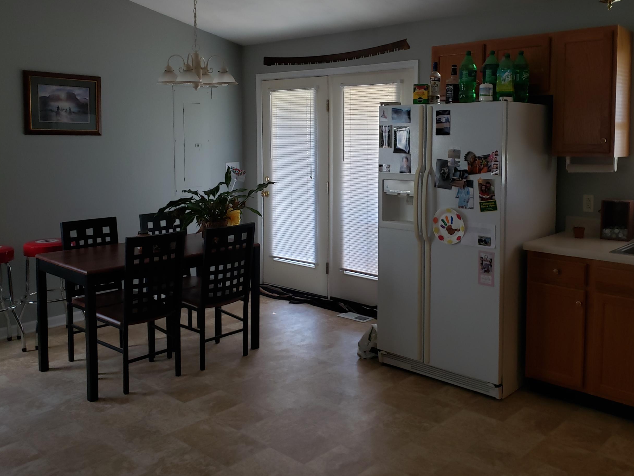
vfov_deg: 43.9
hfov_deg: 56.4
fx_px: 586
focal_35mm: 32
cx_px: 378
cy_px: 192
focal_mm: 4.3
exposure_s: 1/50
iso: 200
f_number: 2.4
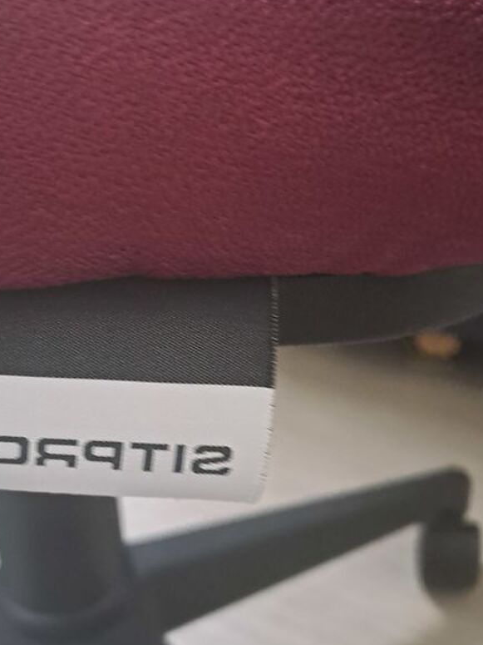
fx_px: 800
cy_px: 306
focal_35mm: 43
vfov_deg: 43.8
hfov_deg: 33.0
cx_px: 124
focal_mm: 4.65
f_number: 1.8
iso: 500
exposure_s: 1/20
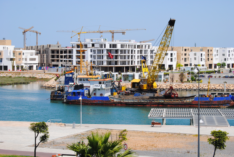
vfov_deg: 16.6
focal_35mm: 82
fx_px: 537
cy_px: 78
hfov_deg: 24.6
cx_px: 117
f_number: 9
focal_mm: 55
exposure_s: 1/320
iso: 100
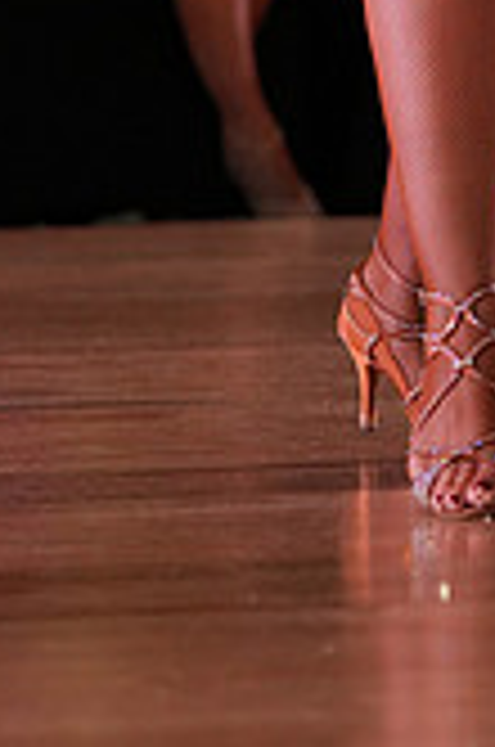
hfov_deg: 3.1
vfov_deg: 4.6
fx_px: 9216
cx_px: 700
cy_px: -490
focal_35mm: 445
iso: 1250
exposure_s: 1/500
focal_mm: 127
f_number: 4
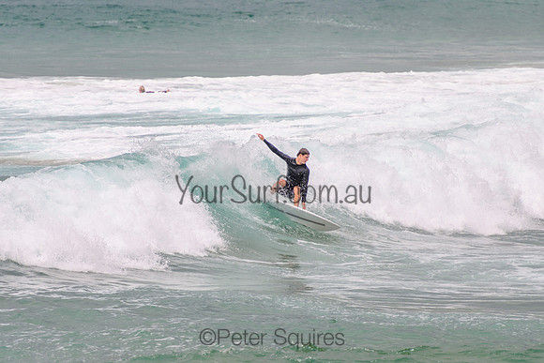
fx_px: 8318
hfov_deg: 3.7
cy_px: 168
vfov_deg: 2.5
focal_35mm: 550
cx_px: 264
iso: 110
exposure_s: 1/2000
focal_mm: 400
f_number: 5.6
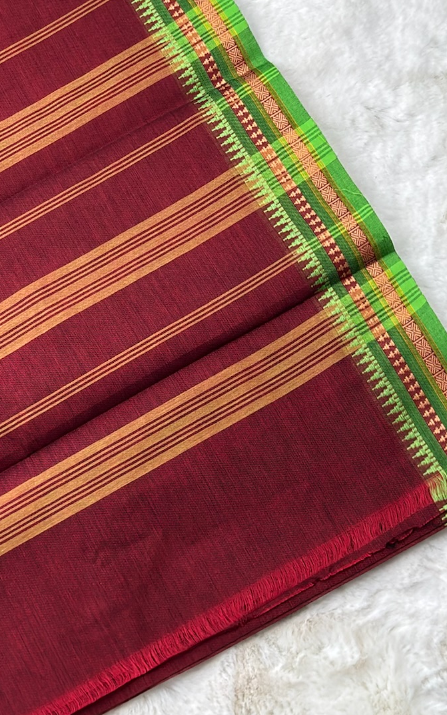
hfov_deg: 13.9
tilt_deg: -71.8
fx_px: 1813
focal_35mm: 93
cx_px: 4
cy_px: 131
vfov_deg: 22.0
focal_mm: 5.96
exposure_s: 1/100
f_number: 1.6
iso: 50
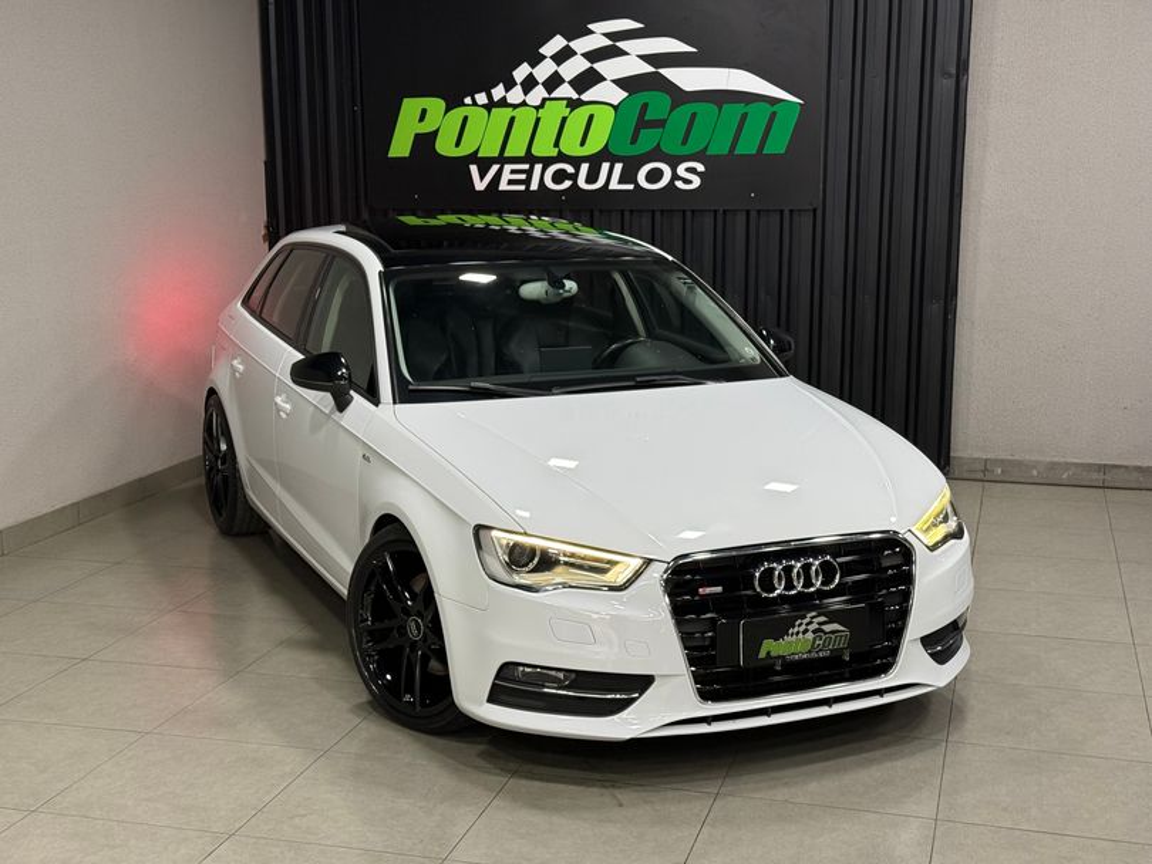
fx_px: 1598
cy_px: 432
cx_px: 576
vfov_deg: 30.3
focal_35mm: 48
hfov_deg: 39.6
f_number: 1.78
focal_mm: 6.76
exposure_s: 1/41
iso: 125
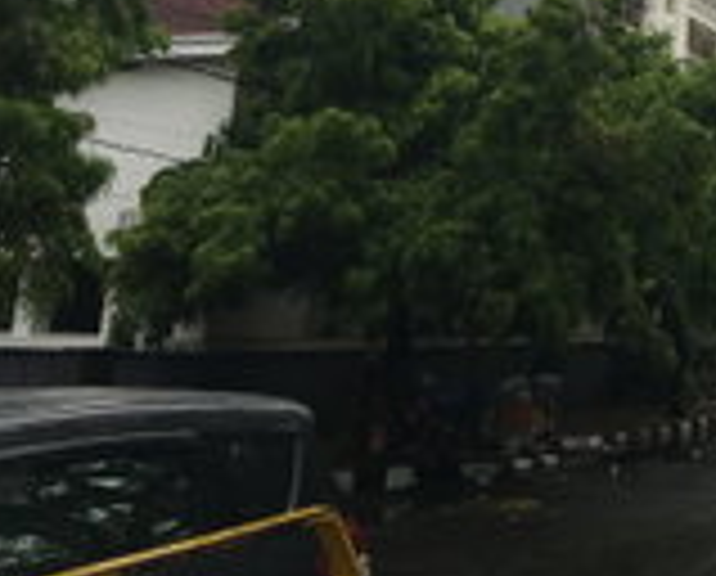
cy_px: -81
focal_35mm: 71
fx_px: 1508
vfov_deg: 20.5
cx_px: 784
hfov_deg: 24.9
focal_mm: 4.15
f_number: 2.2
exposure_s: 1/208
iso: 25
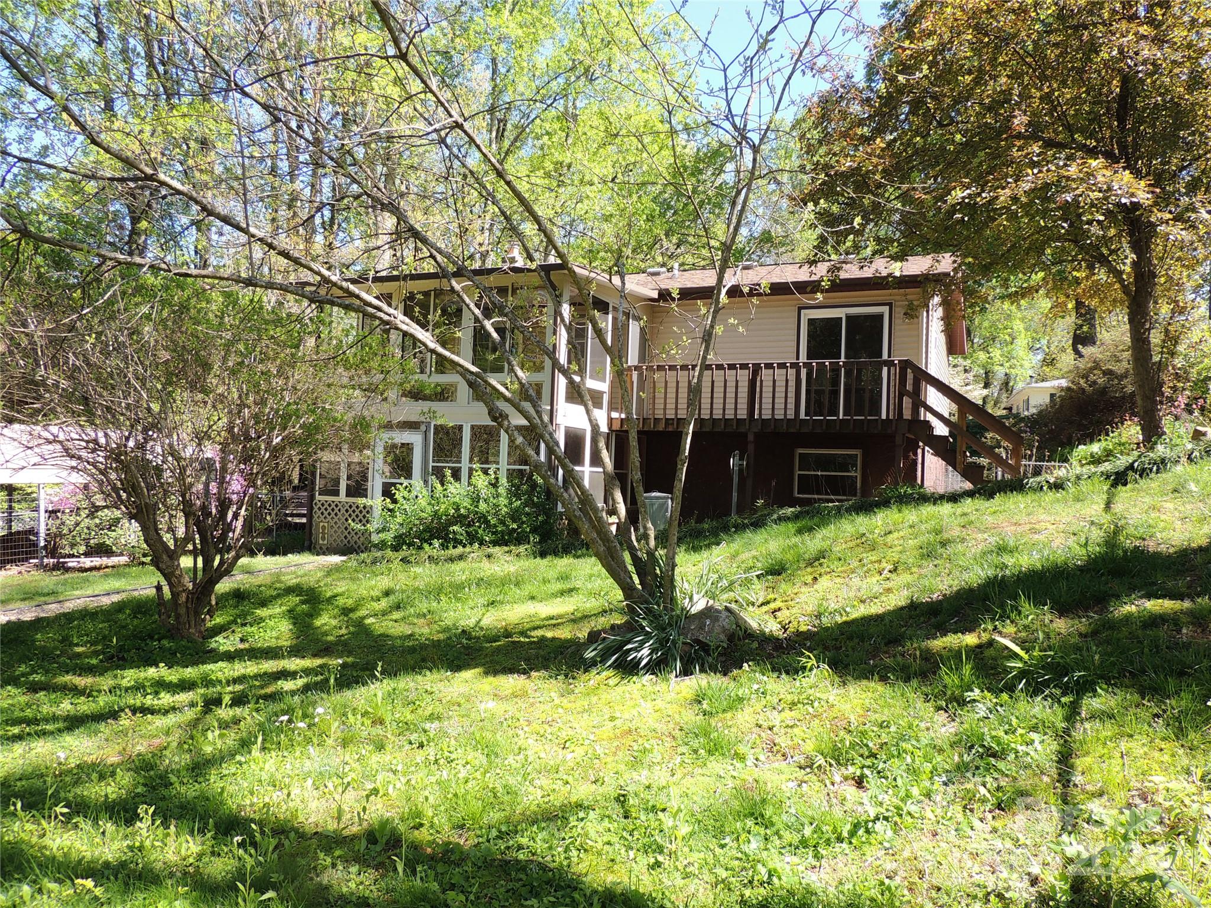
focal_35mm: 24
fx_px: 840
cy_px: 454
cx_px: 606
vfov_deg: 56.8
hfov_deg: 71.6
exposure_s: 1/320
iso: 100
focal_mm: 4.3
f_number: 3
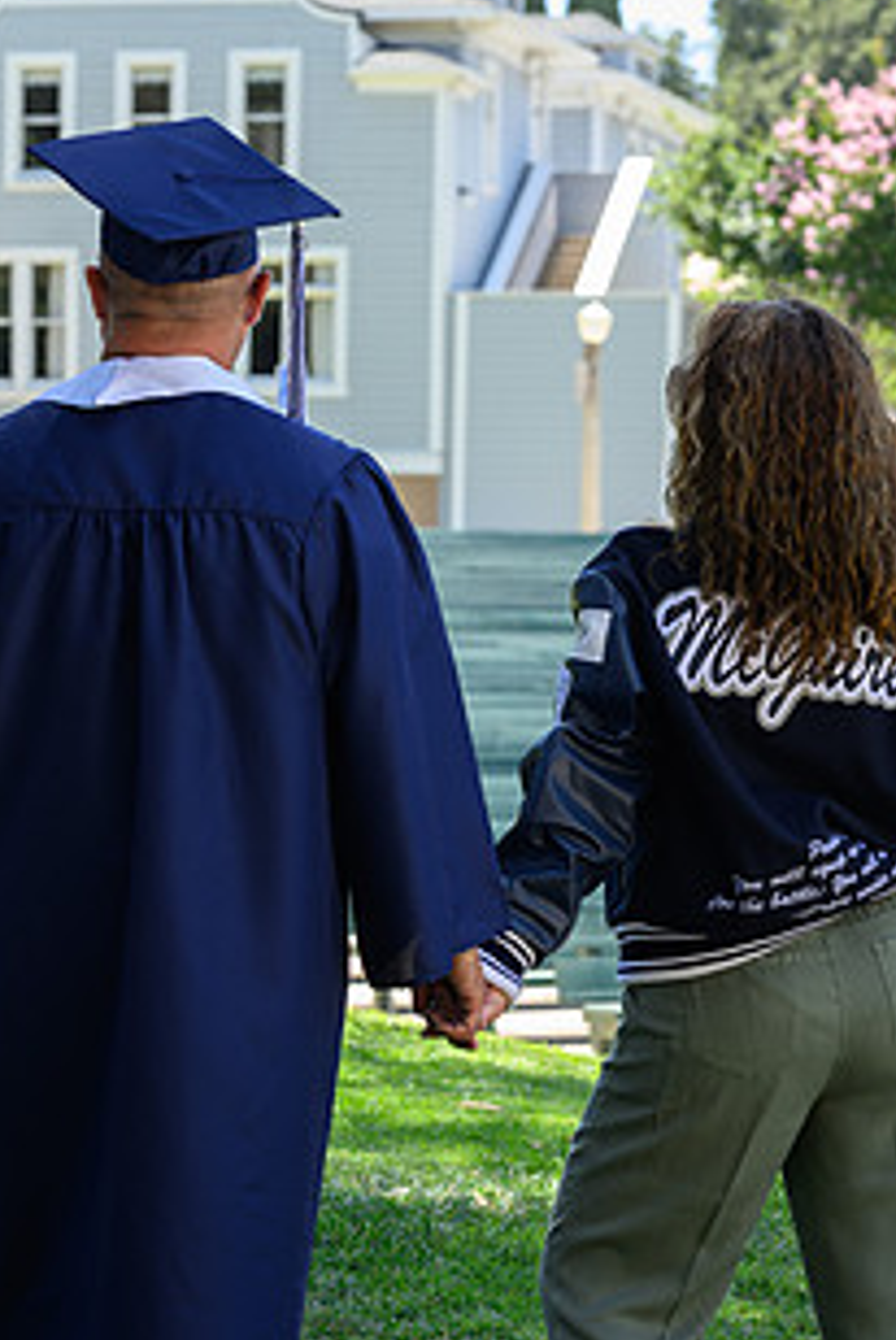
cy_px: 909
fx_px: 4619
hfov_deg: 11.1
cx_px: 365
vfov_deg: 16.5
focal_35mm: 124
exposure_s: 1/80
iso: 100
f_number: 5.6
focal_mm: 85
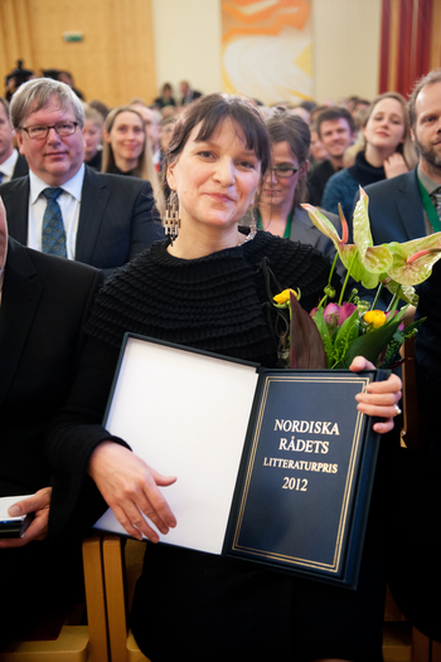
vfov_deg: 43.6
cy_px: 331
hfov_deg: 29.8
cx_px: 220
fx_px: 828
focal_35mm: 45
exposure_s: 1/100
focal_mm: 45
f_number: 2.8
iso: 2000
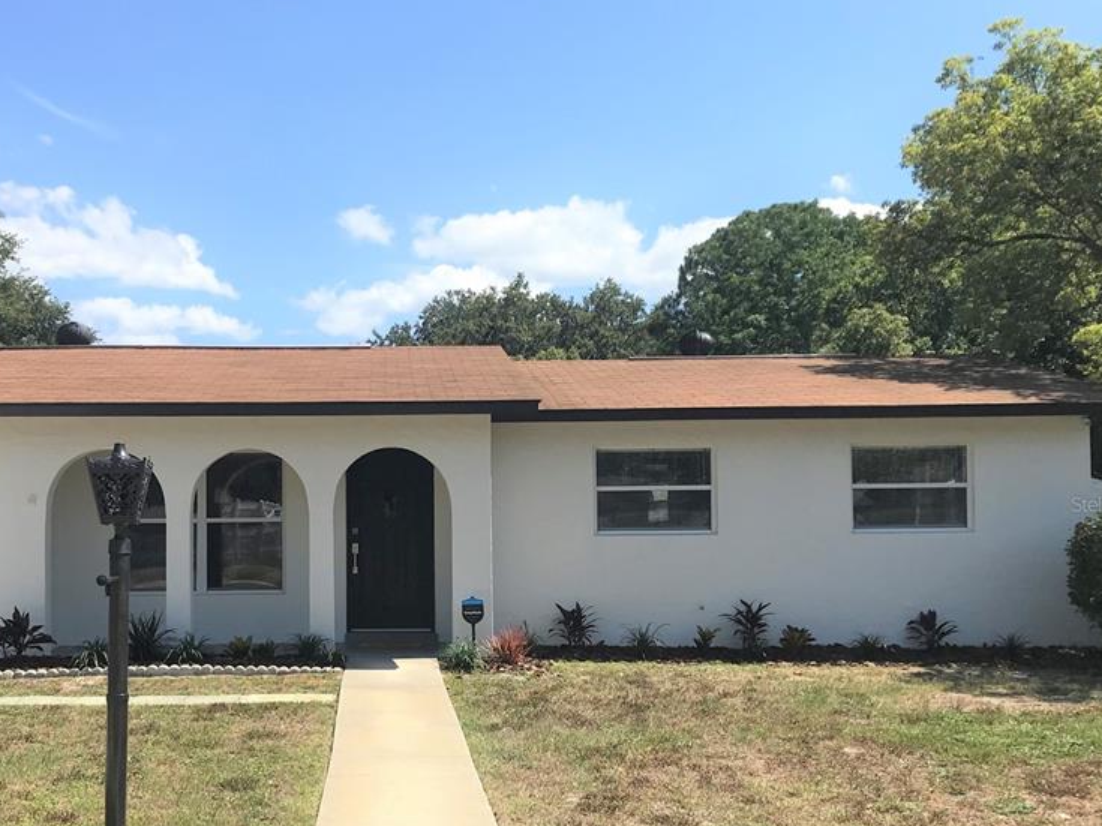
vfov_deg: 36.6
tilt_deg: +2.6
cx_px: 394
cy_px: 504
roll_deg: +0.2
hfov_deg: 47.3
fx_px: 1241
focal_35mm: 39
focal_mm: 3.99
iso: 20
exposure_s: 1/2660
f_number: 1.8
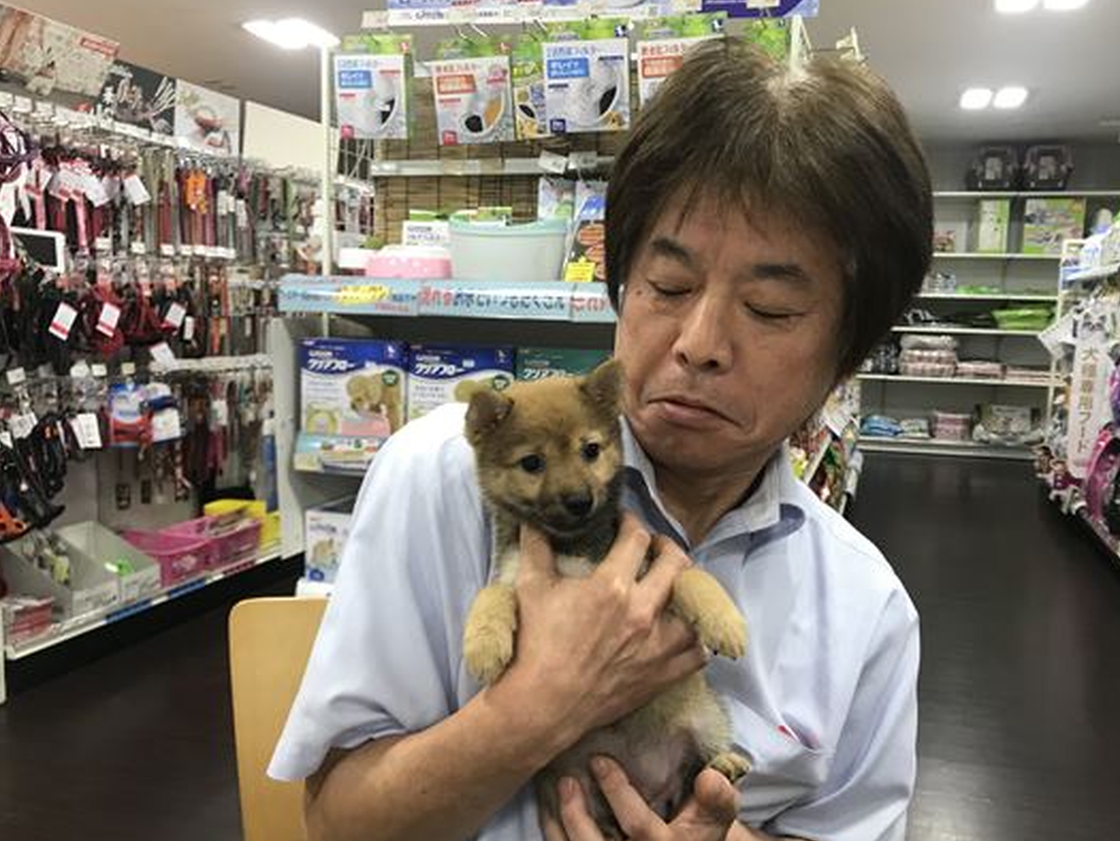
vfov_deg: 44.1
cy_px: 455
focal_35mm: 32
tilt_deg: -8.8
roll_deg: -2.2
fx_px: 1036
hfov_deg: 56.8
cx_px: 572
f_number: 1.8
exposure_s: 1/28
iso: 40
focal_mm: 3.99
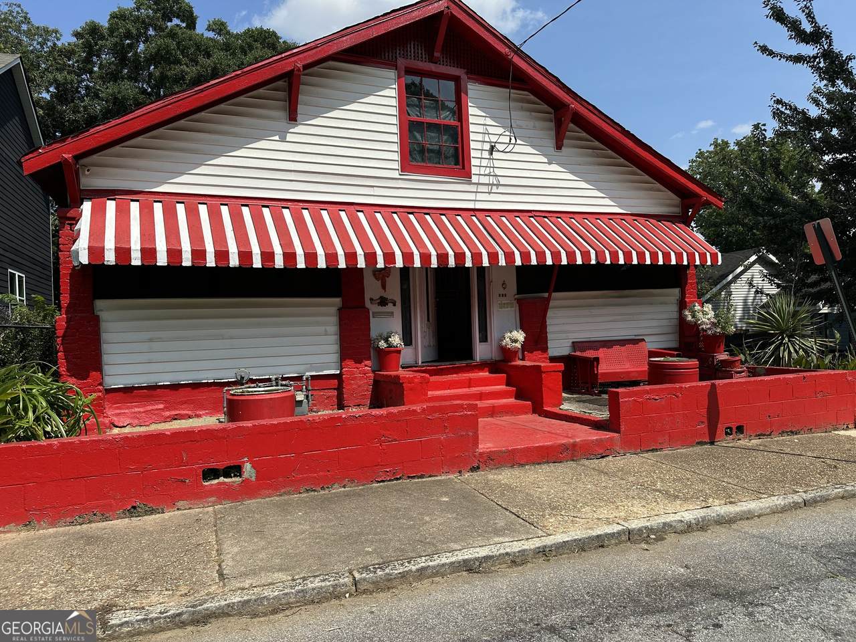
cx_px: 428
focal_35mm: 24
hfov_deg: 71.6
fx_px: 593
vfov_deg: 56.8
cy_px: 321
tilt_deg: +0.4
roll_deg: +1.8
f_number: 1.78
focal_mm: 6.86
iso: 80
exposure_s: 1/5000
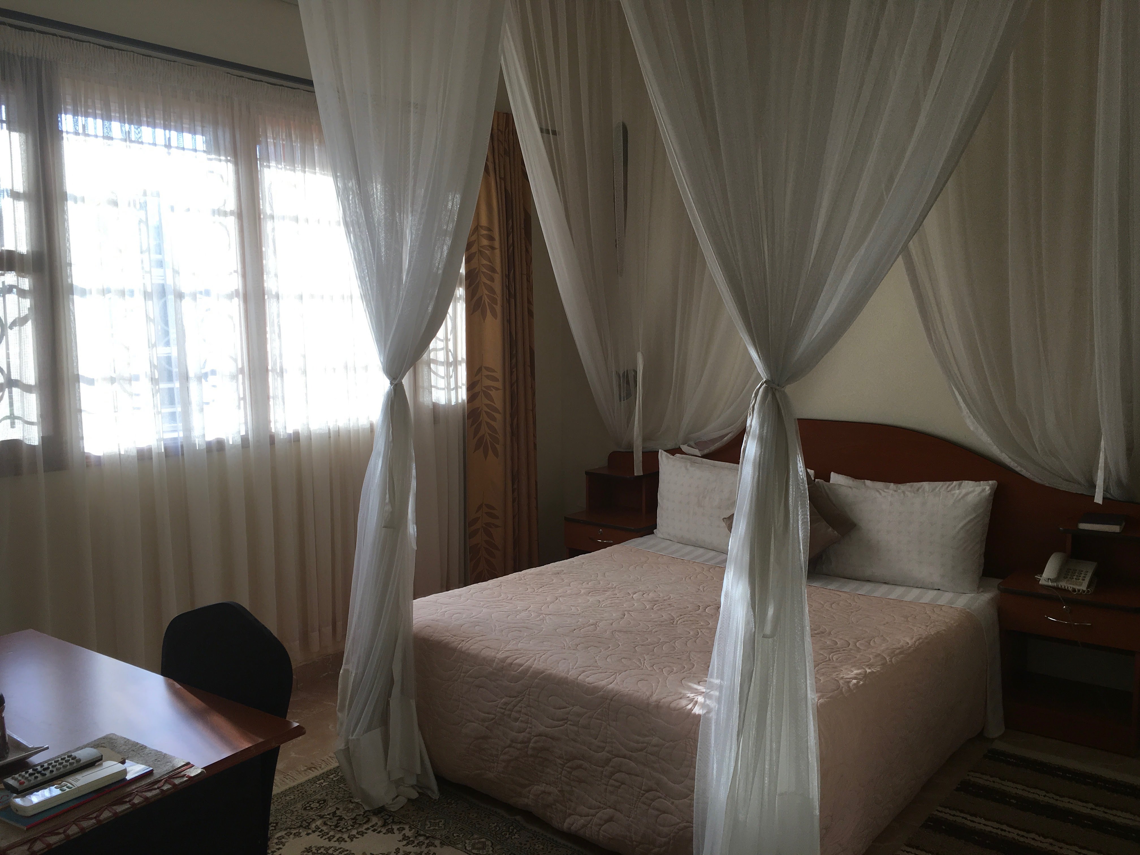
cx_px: 570
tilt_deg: -6.0
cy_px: 428
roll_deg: +1.0
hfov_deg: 61.7
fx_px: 955
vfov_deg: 48.2
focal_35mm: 29
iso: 25
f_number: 2.2
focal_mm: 4.15
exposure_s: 1/100
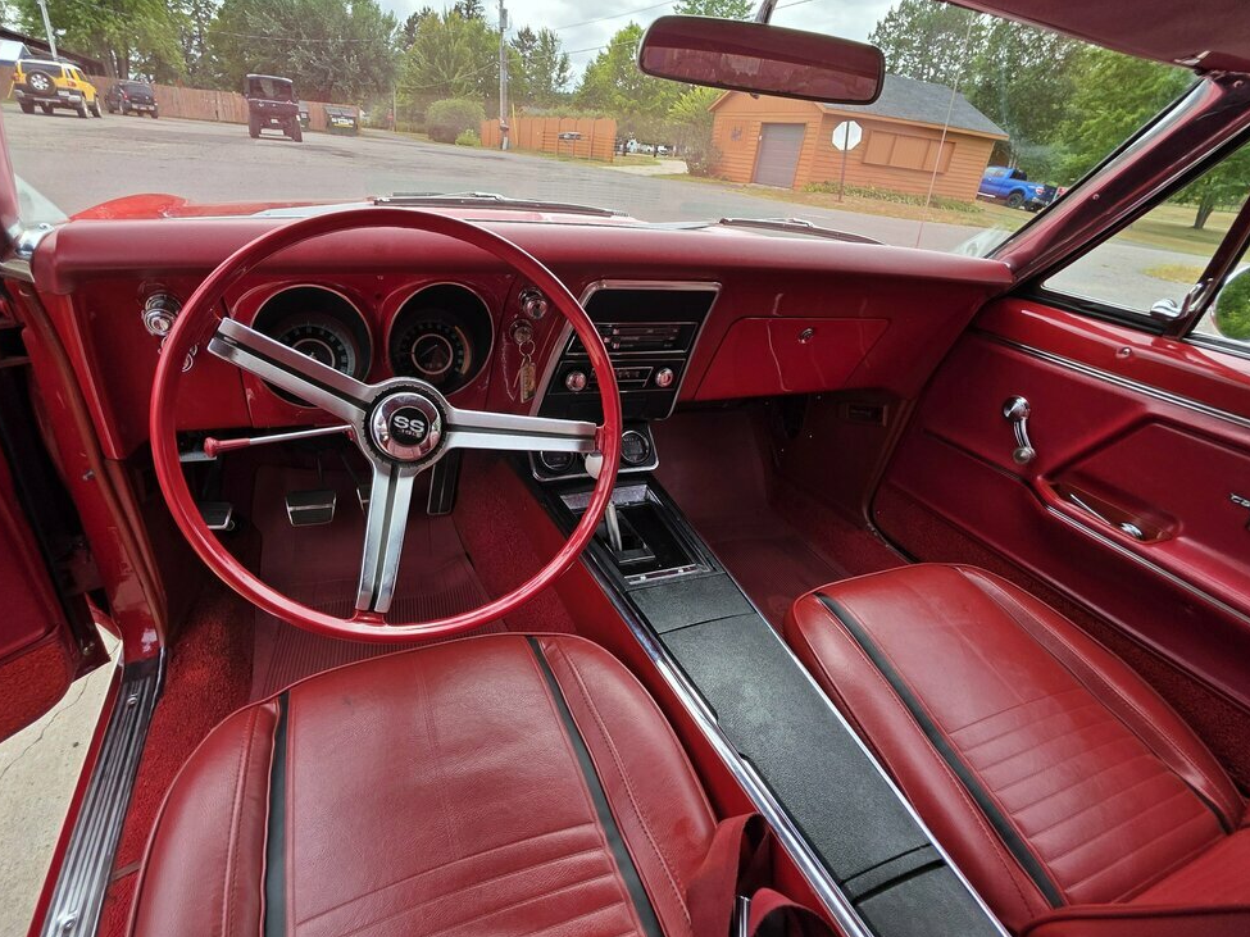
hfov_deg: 94.2
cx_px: 568
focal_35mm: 16
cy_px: 451
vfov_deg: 78.1
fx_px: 578
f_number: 1.9
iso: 40
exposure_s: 1/659
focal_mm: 2.2
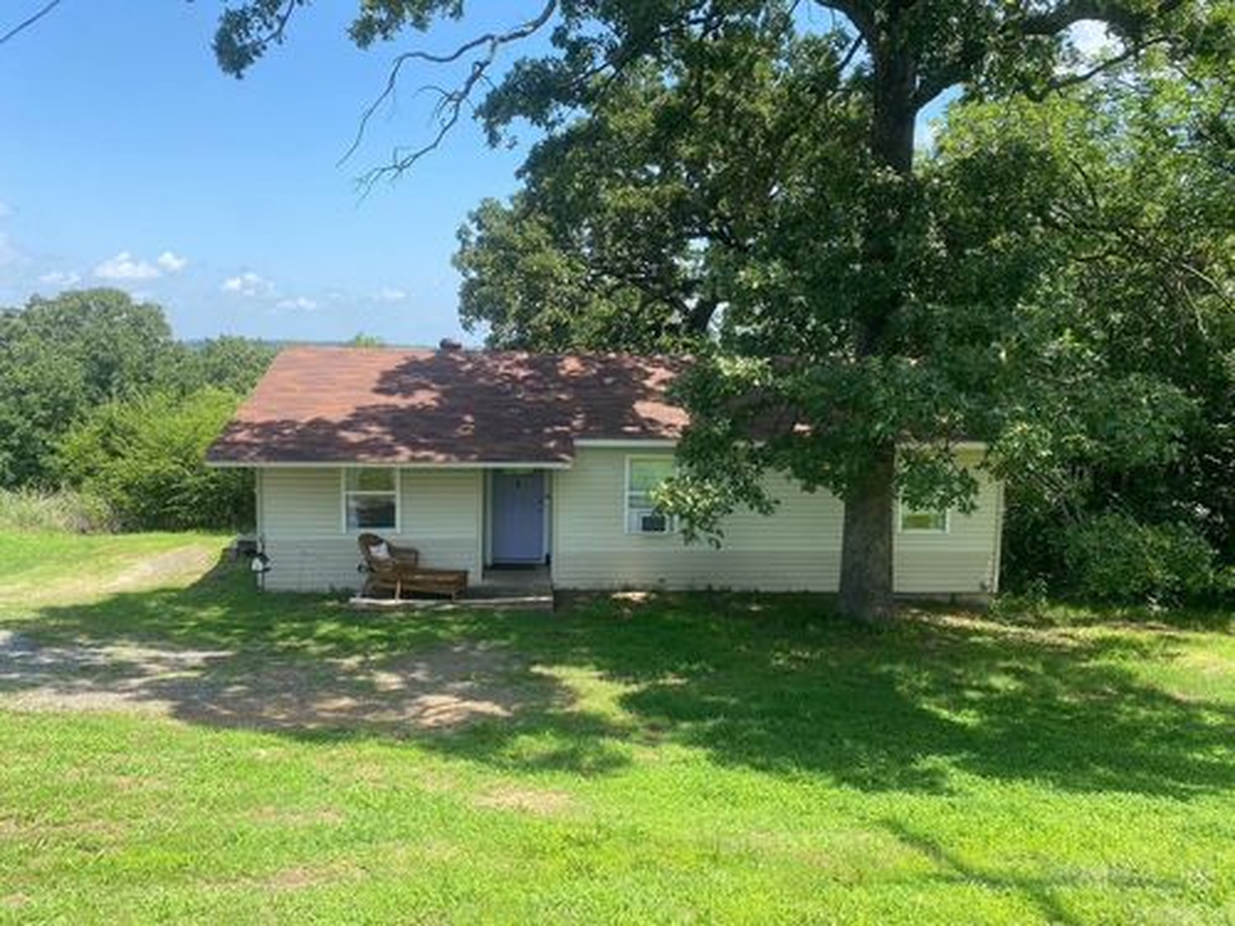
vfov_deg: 53.1
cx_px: 618
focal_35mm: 26
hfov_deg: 67.3
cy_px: 463
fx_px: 928
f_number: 1.8
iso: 32
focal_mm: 4.25
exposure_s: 1/1272
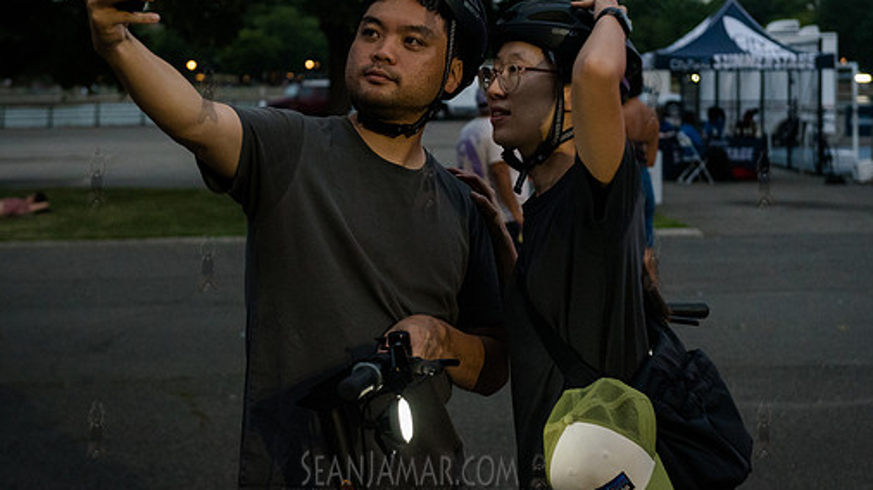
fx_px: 1781
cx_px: 430
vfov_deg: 15.6
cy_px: 177
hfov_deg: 27.5
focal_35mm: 77
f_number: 3.5
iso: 5000
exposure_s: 1/250
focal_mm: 58
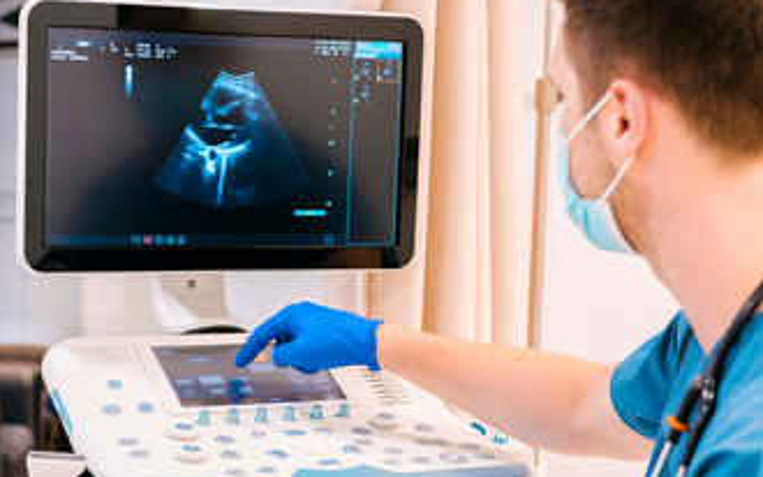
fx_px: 1767
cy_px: 421
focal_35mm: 85
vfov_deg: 15.2
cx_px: 380
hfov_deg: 24.4
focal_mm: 55
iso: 800
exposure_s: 1/100
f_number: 4
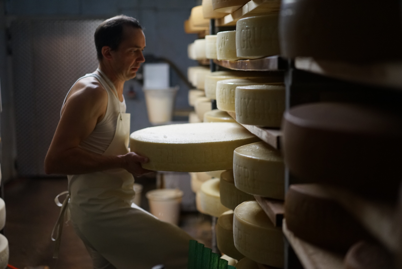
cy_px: 134
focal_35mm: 55
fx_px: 615
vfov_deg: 24.7
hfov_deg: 36.2
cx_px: 201
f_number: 2
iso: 1600
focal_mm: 55
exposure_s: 1/160
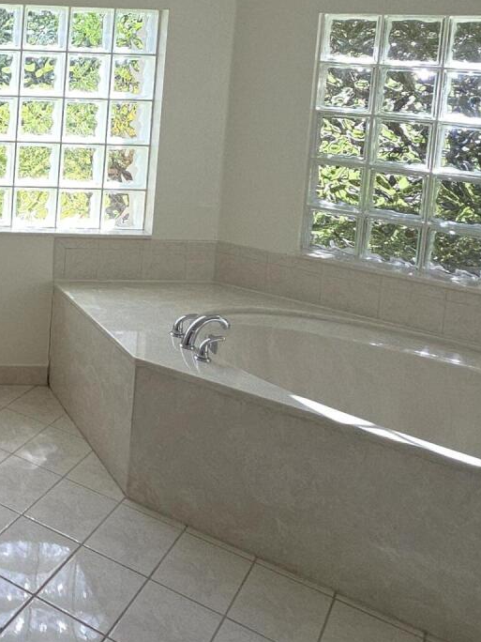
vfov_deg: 45.4
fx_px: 704
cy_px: 90
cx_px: -173
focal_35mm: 38
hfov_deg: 29.1
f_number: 2.2
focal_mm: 2.2
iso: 50
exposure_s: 1/463
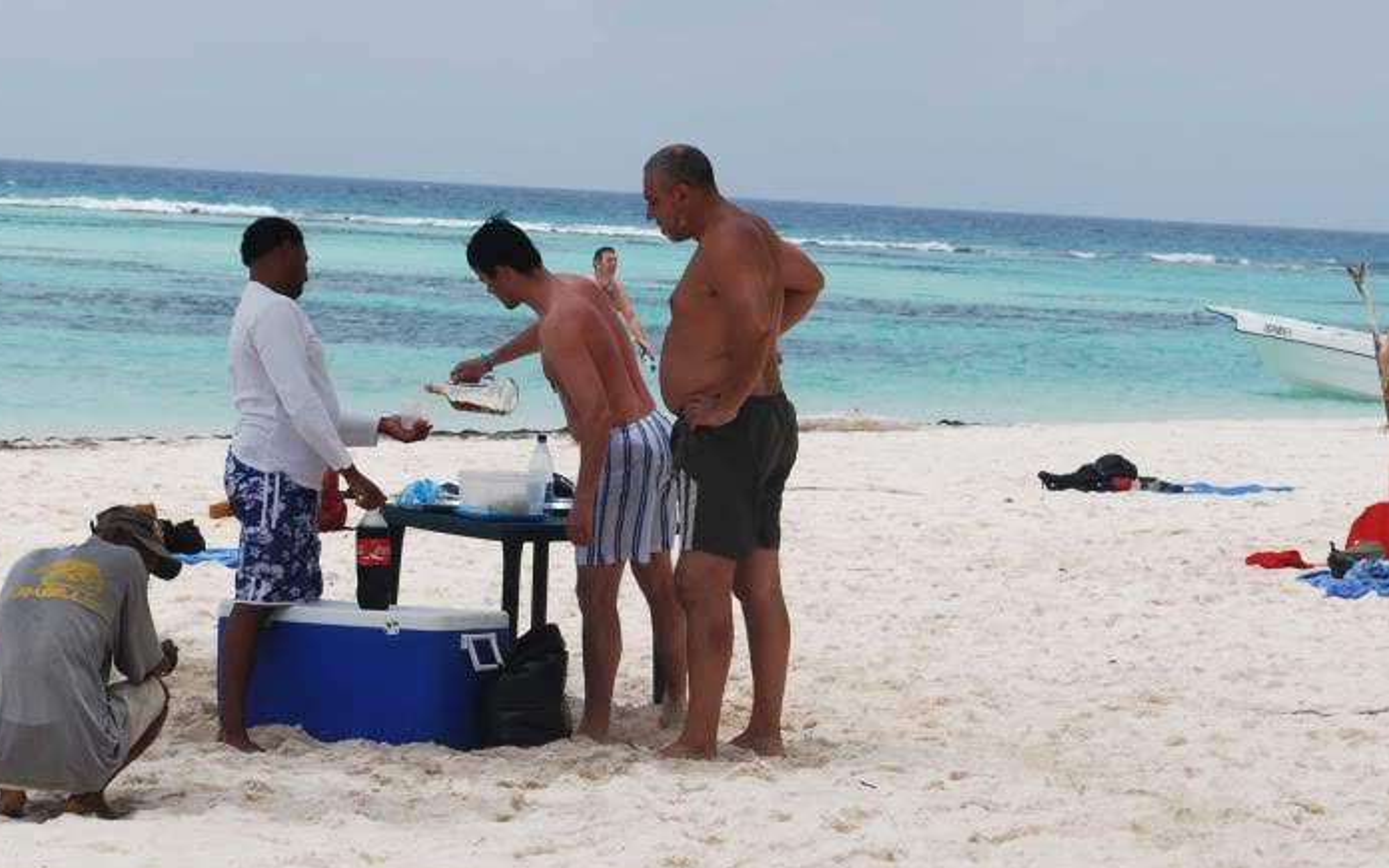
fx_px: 4685
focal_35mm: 124
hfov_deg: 16.8
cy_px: 390
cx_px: 448
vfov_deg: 10.6
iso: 100
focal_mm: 55
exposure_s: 1/320
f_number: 9
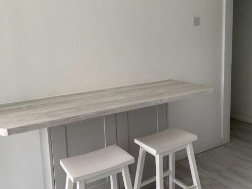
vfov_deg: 44.0
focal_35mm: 32
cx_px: 119
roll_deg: +3.4
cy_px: 80
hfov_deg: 56.8
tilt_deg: -8.7
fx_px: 233
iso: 100
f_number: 1.8
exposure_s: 1/103
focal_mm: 4.25
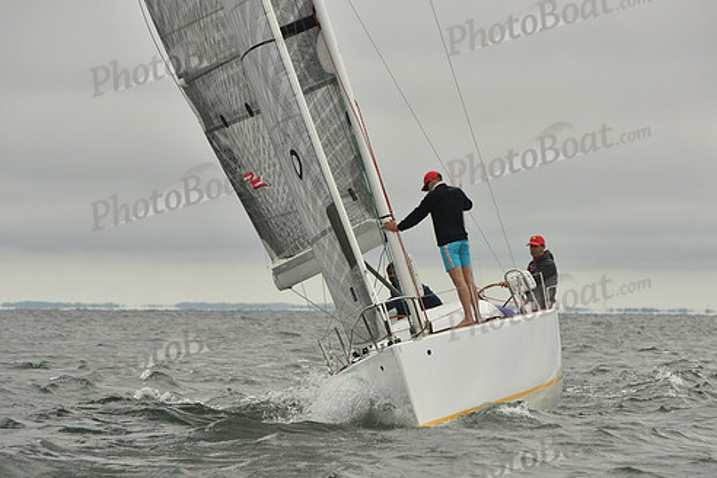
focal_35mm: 236
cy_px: 248
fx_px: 4700
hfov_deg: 8.7
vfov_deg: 5.8
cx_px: 372
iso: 320
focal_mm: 200
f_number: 9
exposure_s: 1/800
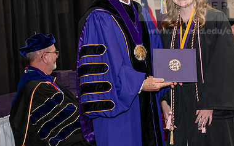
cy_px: 44
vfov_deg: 12.0
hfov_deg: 19.1
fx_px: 695
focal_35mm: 109
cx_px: 120
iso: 2500
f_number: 5
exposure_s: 1/200
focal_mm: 70
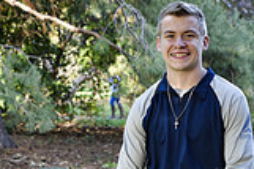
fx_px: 966
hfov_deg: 14.9
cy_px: 238
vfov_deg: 9.7
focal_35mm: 137
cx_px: 183
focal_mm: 38
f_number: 4.5
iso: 200
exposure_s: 1/80
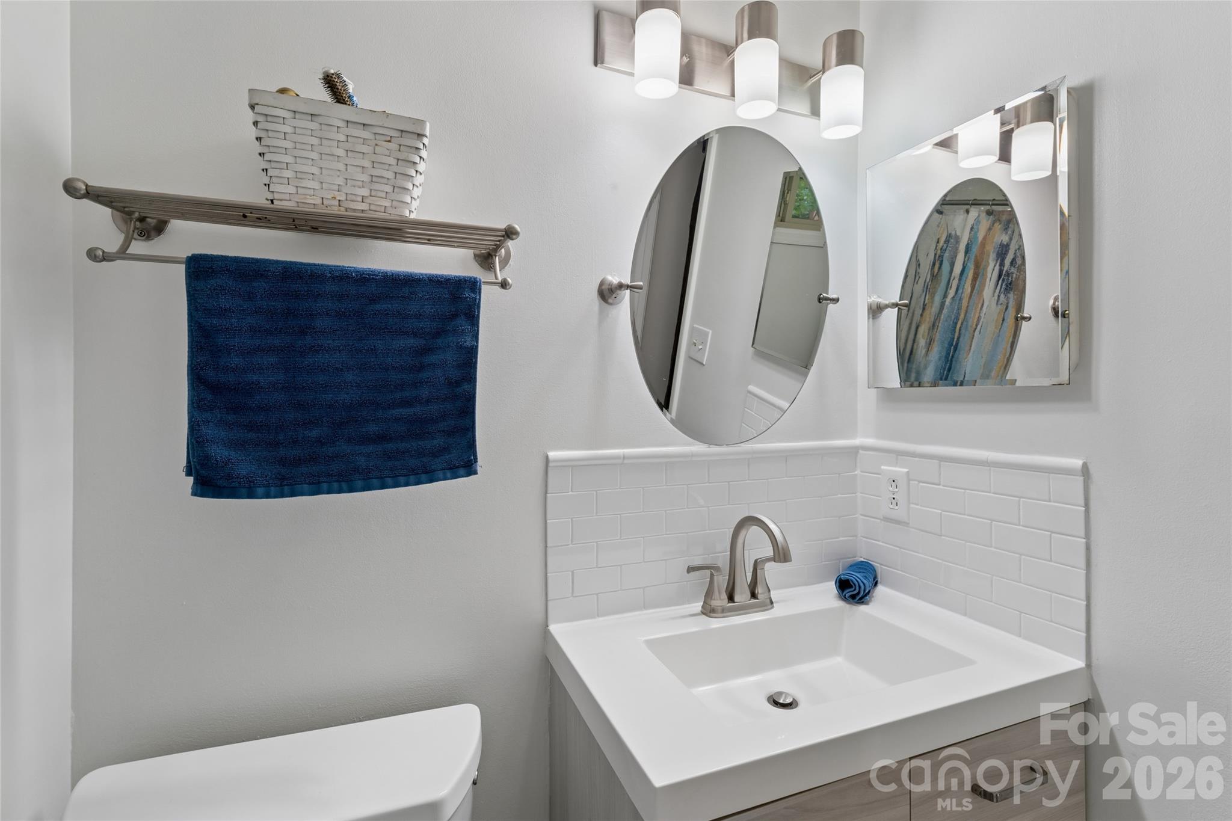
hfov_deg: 96.4
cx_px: 616
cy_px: 410
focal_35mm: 16
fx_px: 551
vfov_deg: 73.4
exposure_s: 1/13
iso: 400
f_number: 13
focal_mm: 16.1
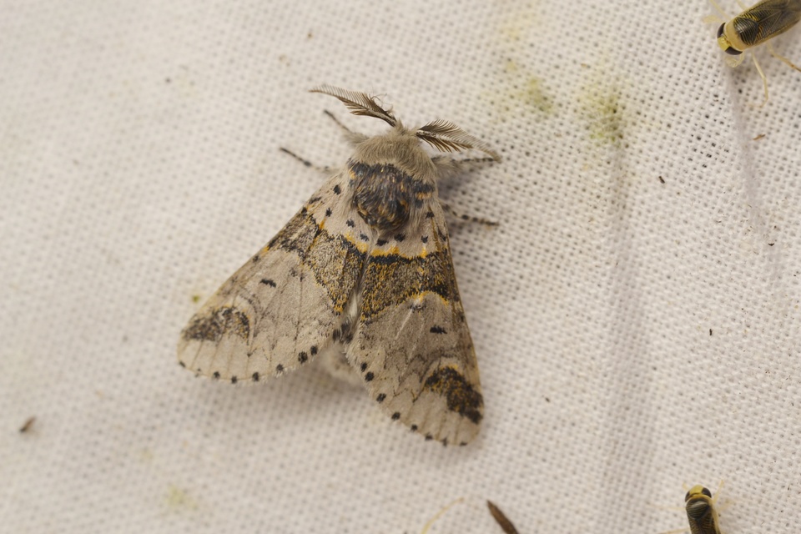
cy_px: 267
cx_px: 400
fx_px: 6174
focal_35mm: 278
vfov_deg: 5.0
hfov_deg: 7.4
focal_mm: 185
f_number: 5.6
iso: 400
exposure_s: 1/125
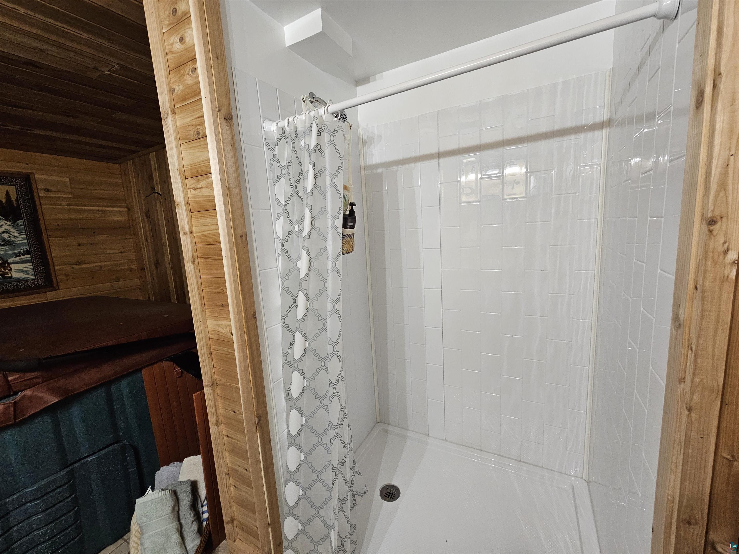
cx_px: 370
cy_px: 277
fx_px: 278
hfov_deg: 106.2
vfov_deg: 89.9
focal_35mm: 13
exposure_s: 1/60
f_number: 2.2
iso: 320
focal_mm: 2.2
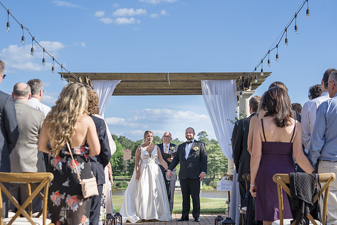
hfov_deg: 27.7
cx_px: 162
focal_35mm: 73
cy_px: 110
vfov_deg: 18.7
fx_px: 683
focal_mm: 70
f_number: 4
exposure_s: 1/800
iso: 100
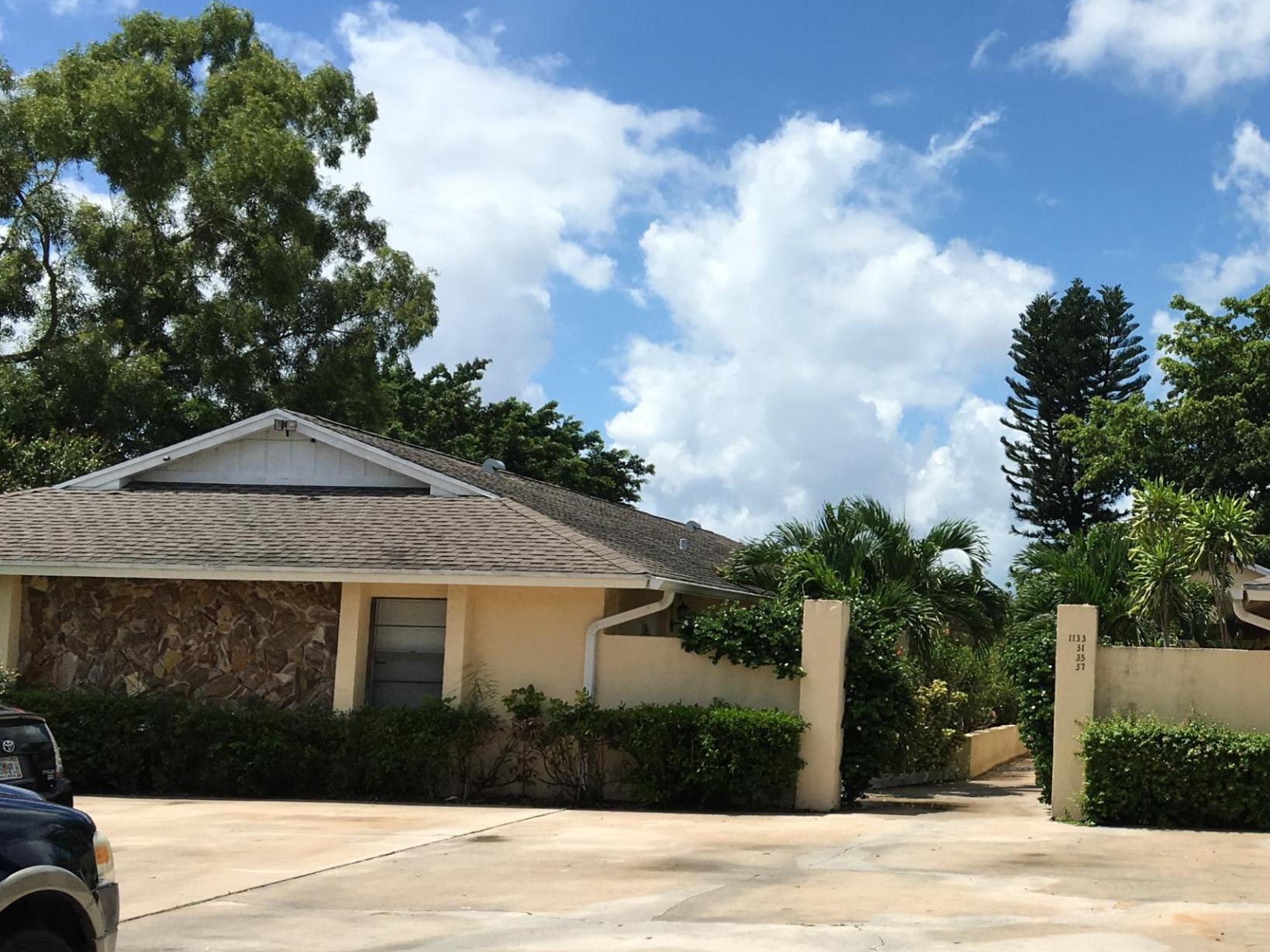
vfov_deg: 28.5
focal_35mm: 51
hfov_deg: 35.6
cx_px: 1104
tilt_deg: +3.8
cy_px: 557
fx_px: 1871
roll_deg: -1.6
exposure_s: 1/2079
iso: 25
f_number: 2.2
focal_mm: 4.15
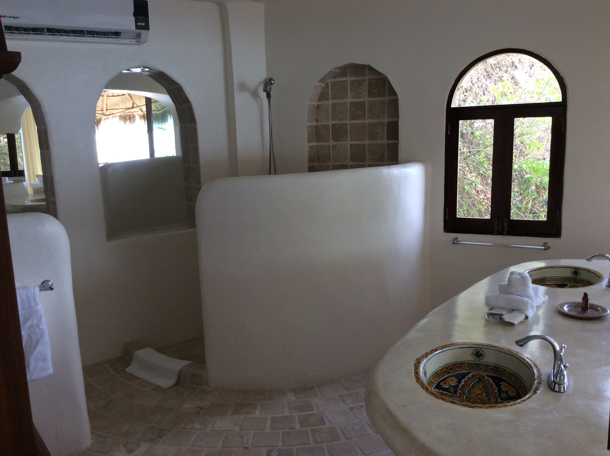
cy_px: 228
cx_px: 305
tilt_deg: -10.8
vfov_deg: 44.1
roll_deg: +3.8
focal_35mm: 32
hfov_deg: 56.9
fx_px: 563
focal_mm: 3.3
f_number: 2.4
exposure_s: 1/120
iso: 64
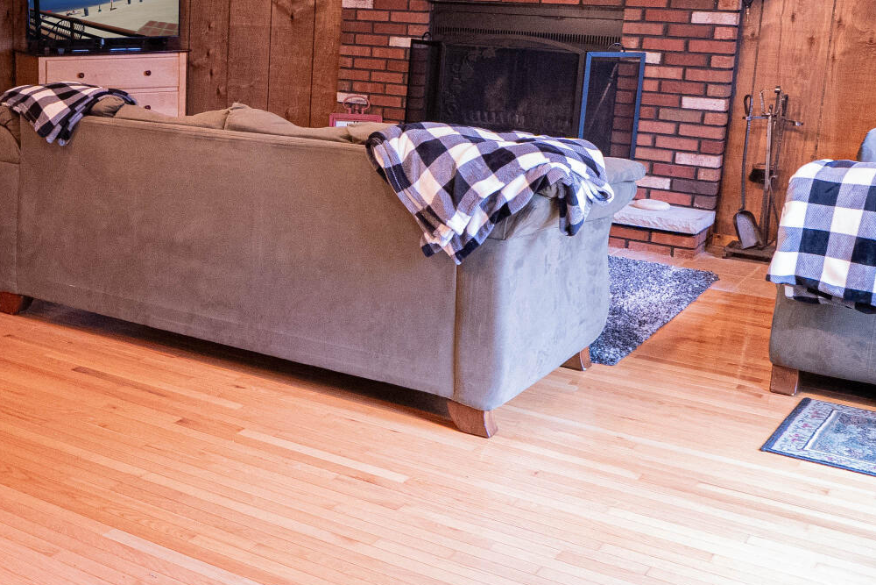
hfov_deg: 37.2
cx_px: 22
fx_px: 1168
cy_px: 210
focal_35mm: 48
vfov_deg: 28.0
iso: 4000
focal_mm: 16
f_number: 6.3
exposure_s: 1/20
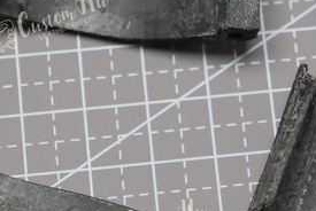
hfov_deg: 10.9
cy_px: 129
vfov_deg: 7.4
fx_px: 1634
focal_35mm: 186
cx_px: 313
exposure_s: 1/60
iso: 500
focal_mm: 33
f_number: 3.6
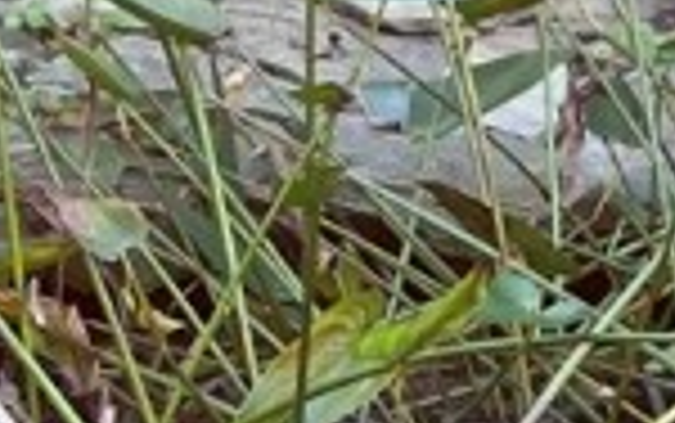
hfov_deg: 5.0
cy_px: 86
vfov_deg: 3.1
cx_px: 392
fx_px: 7695
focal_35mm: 418
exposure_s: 1/93
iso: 250
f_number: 2.8
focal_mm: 9
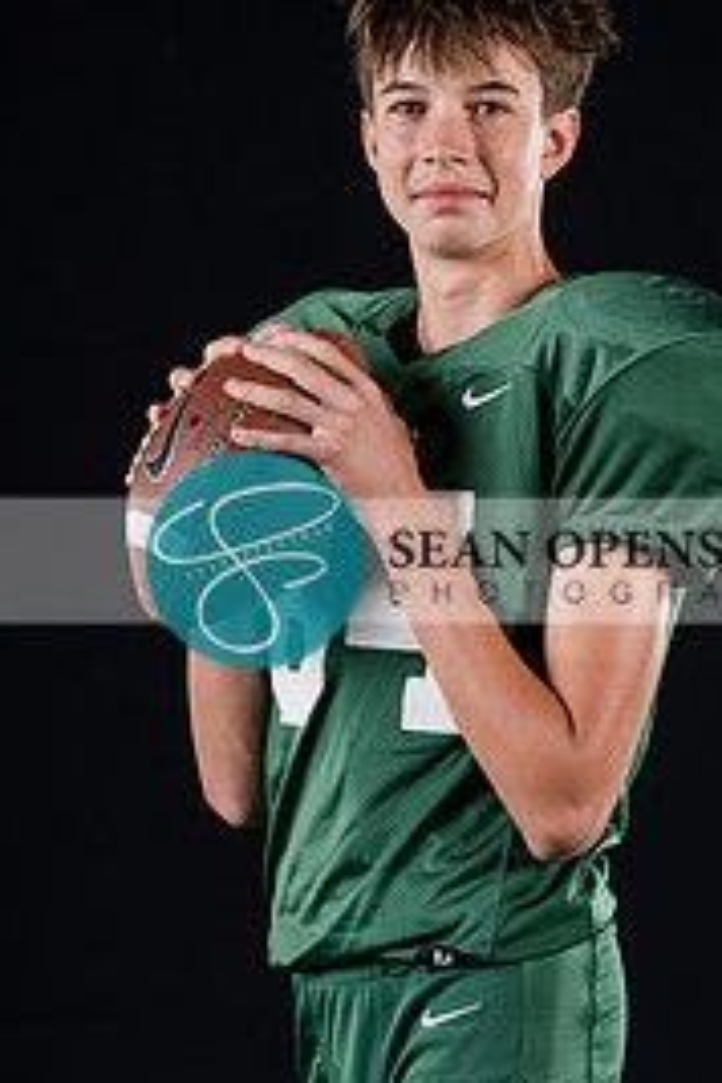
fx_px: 4151
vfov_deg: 14.9
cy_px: 523
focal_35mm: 138
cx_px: 499
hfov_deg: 9.9
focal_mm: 82
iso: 200
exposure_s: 1/160
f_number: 4
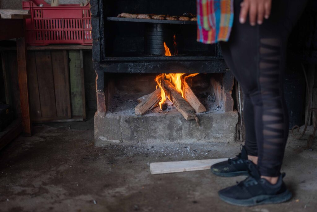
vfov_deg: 27.0
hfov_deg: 39.6
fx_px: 440
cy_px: 106
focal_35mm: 50
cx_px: 158
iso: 400
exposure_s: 1/640
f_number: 2
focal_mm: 50
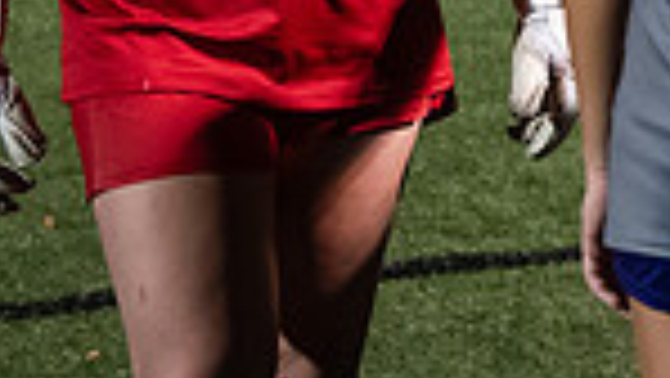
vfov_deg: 6.5
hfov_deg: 11.2
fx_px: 3253
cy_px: -340
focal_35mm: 183
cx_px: 1066
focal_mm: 45
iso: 4000
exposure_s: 1/250
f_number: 3.5
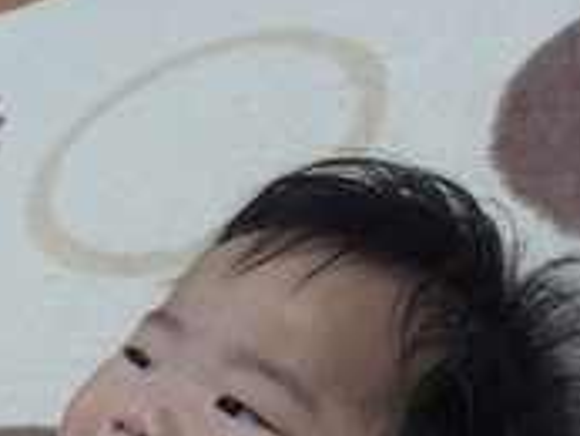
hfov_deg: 23.2
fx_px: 1392
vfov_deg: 17.6
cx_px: 124
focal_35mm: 83
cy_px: 379
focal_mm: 6
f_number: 2.8
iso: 400
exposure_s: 1/50
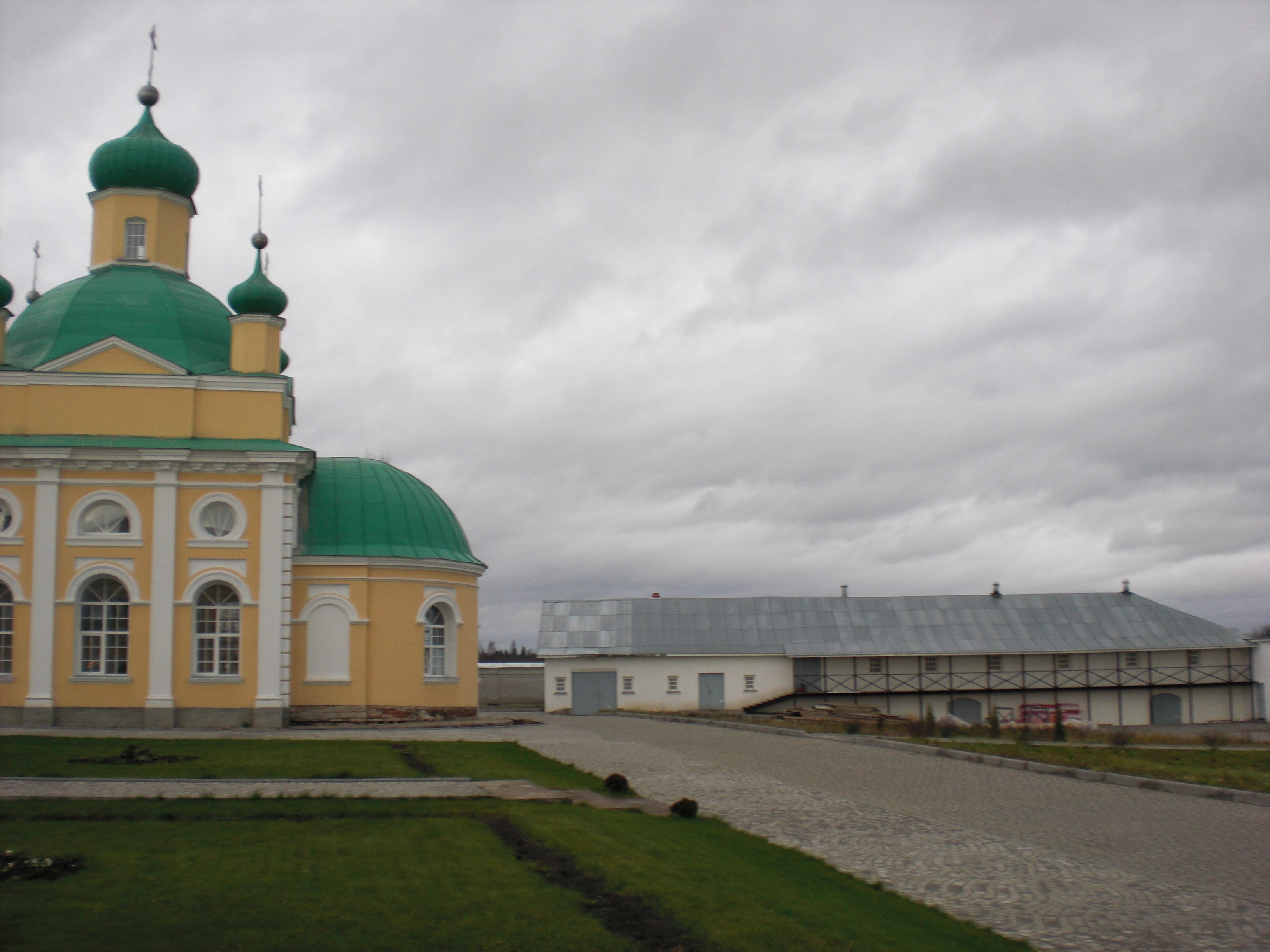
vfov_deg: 37.7
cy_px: 476
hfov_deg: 49.0
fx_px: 1394
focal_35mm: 38
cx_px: 635
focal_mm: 6.3
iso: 64
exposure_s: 1/250
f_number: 3.1
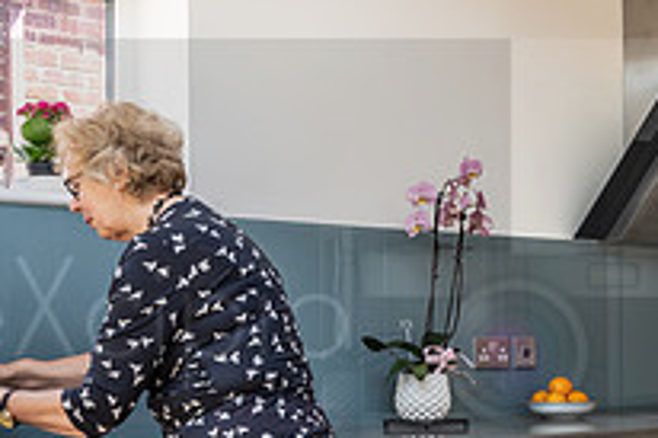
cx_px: 514
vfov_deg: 17.1
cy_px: 347
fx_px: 1443
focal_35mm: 79
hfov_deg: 25.3
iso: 100
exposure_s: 1/15
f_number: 7.1
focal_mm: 28
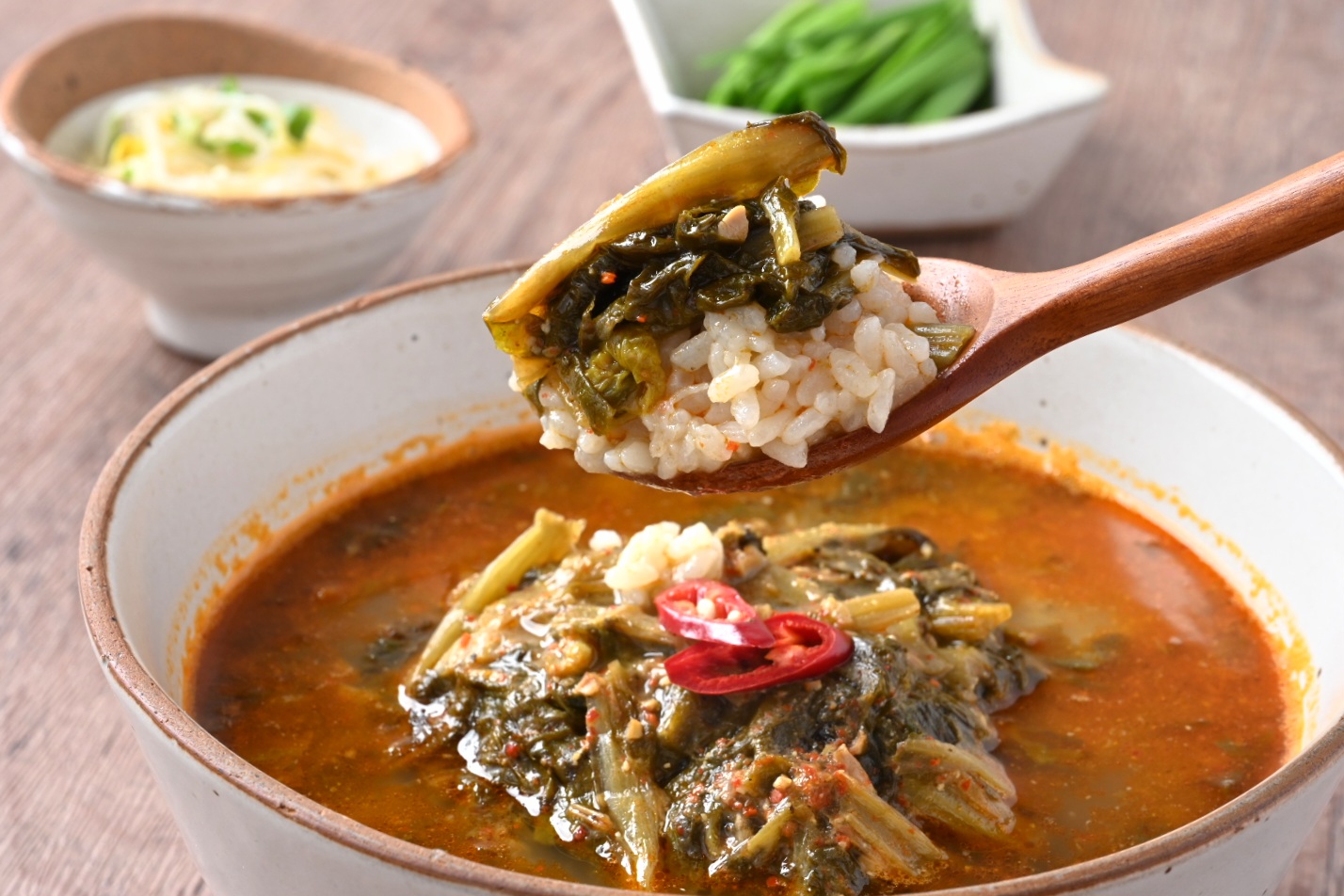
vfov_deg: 19.5
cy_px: 448
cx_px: 672
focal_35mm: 70
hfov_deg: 28.8
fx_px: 2613
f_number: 16
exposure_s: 1/161
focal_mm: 70
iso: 320
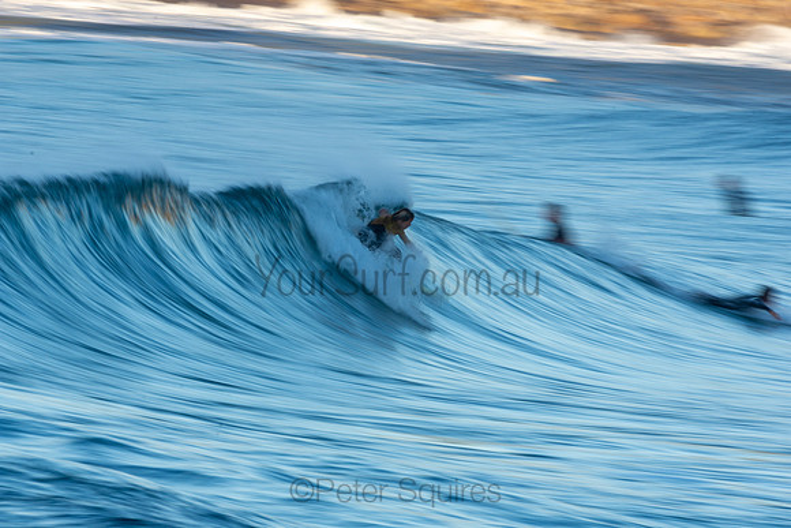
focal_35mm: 750
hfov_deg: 2.7
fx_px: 16482
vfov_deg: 1.8
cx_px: 396
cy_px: 264
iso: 100
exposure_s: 1/20
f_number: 20
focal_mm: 500
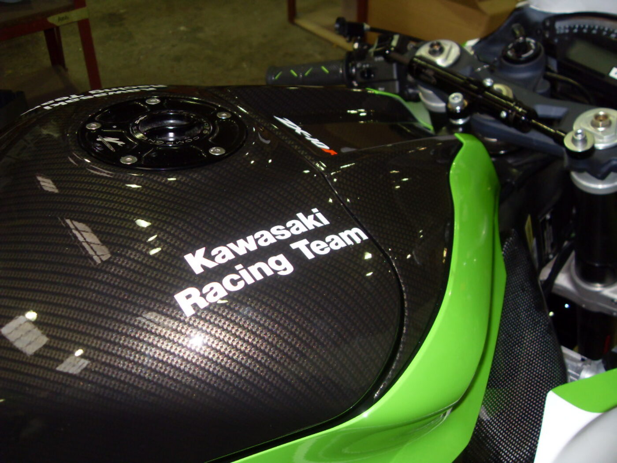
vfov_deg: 40.7
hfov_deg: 52.6
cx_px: 308
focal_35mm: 35
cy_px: 232
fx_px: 624
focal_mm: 6.3
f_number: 2.8
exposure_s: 1/45
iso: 100
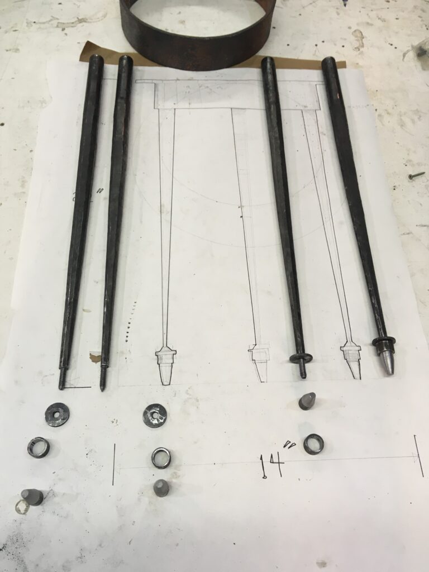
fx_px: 479
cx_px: 214
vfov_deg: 61.7
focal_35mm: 29
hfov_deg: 48.2
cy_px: 286
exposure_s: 1/30
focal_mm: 4.15
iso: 64
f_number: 2.2
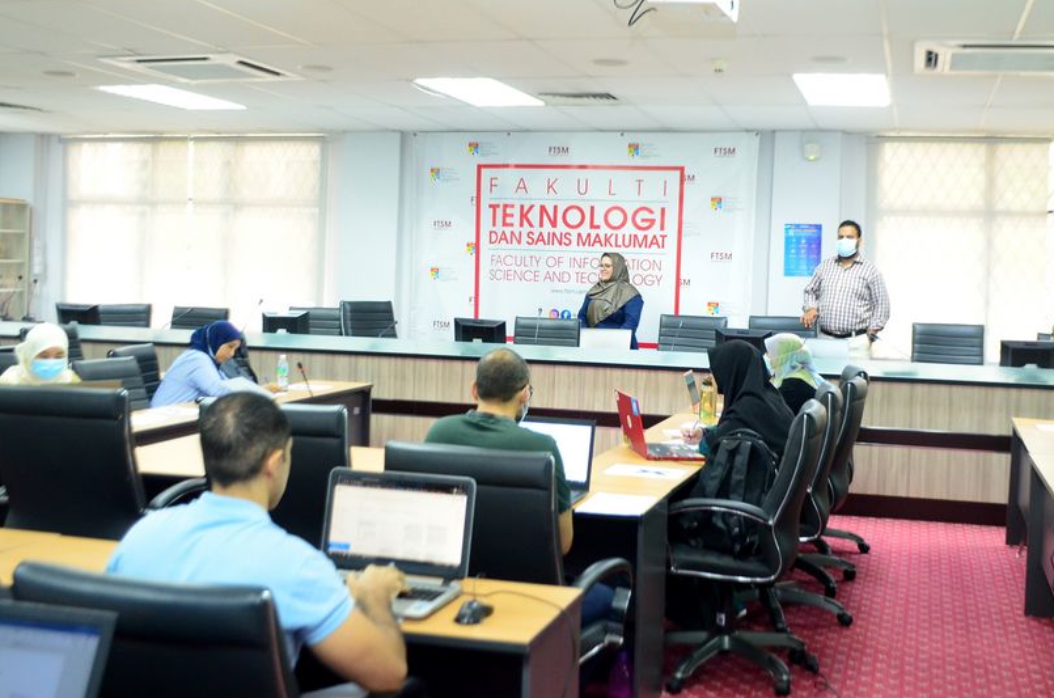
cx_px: 606
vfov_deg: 31.7
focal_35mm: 42
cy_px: 307
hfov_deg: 46.3
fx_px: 1227
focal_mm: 22
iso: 2000
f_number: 4
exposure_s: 1/40
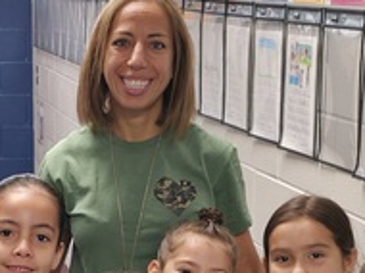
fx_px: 1306
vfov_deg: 11.6
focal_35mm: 124
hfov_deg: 15.7
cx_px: 21
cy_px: 342
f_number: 1.7
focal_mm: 6.3
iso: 200
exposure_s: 1/40
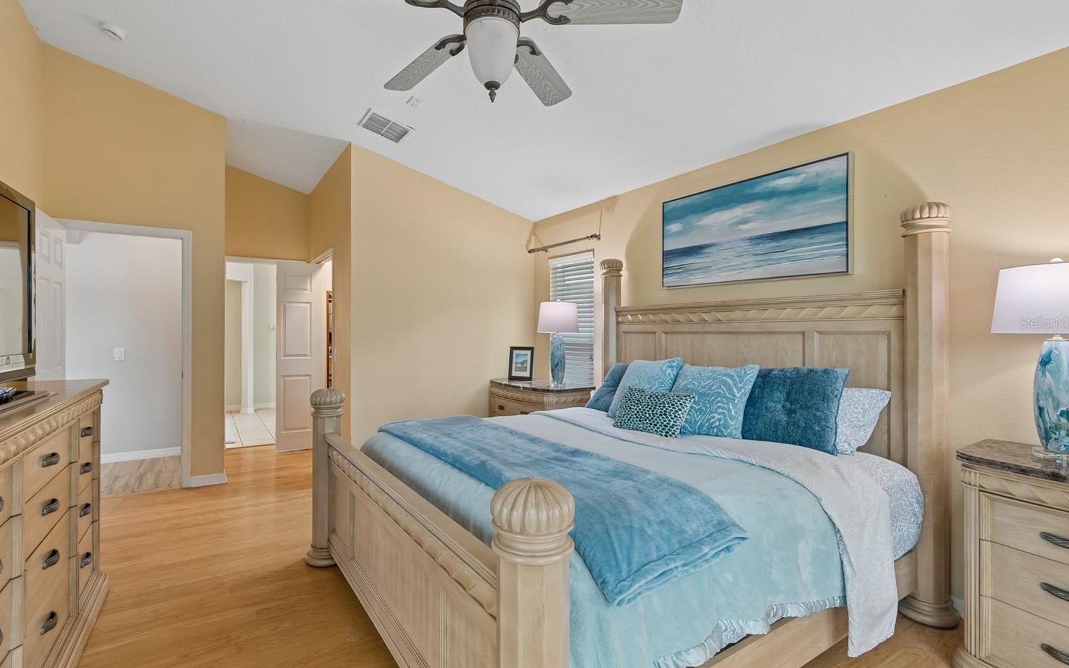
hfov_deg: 97.8
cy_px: 322
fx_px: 466
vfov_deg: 71.2
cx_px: 522
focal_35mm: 16
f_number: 7.1
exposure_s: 1/5
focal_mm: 10
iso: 100
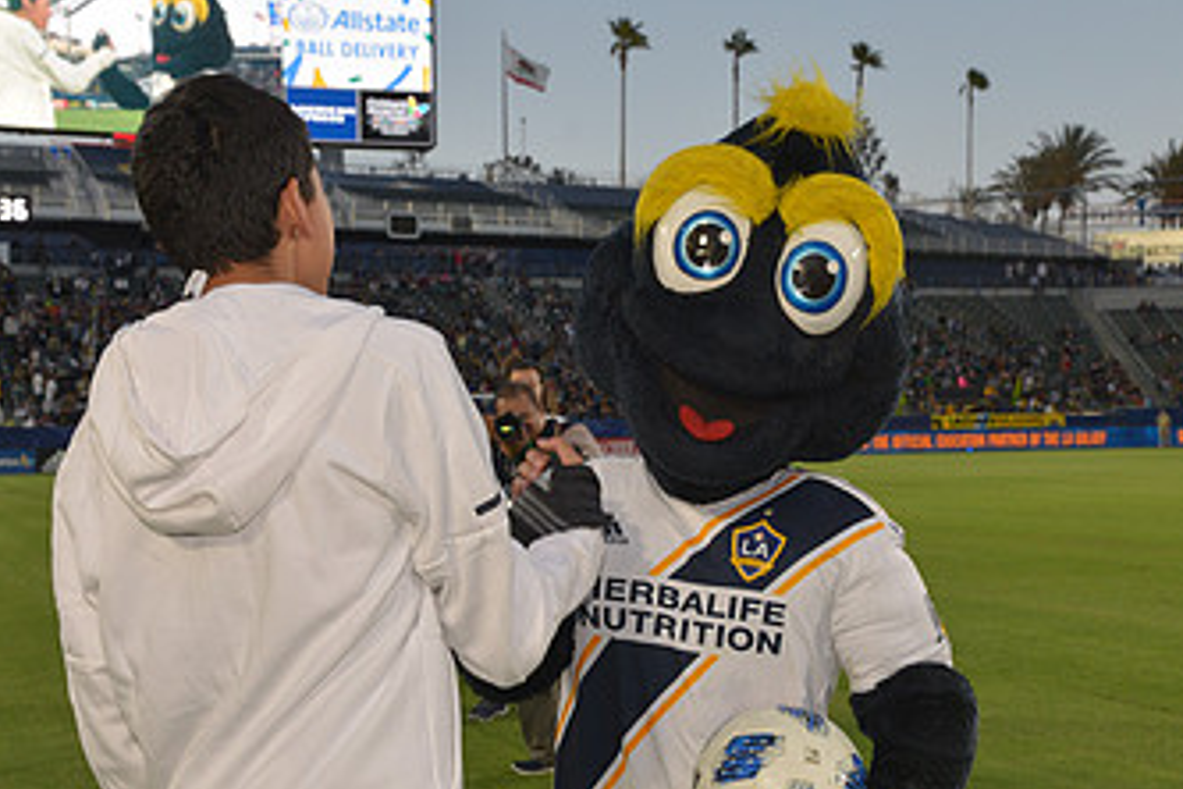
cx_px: 618
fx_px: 1774
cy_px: 510
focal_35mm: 54
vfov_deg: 25.0
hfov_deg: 36.9
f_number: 8
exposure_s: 1/250
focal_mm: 31
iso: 800
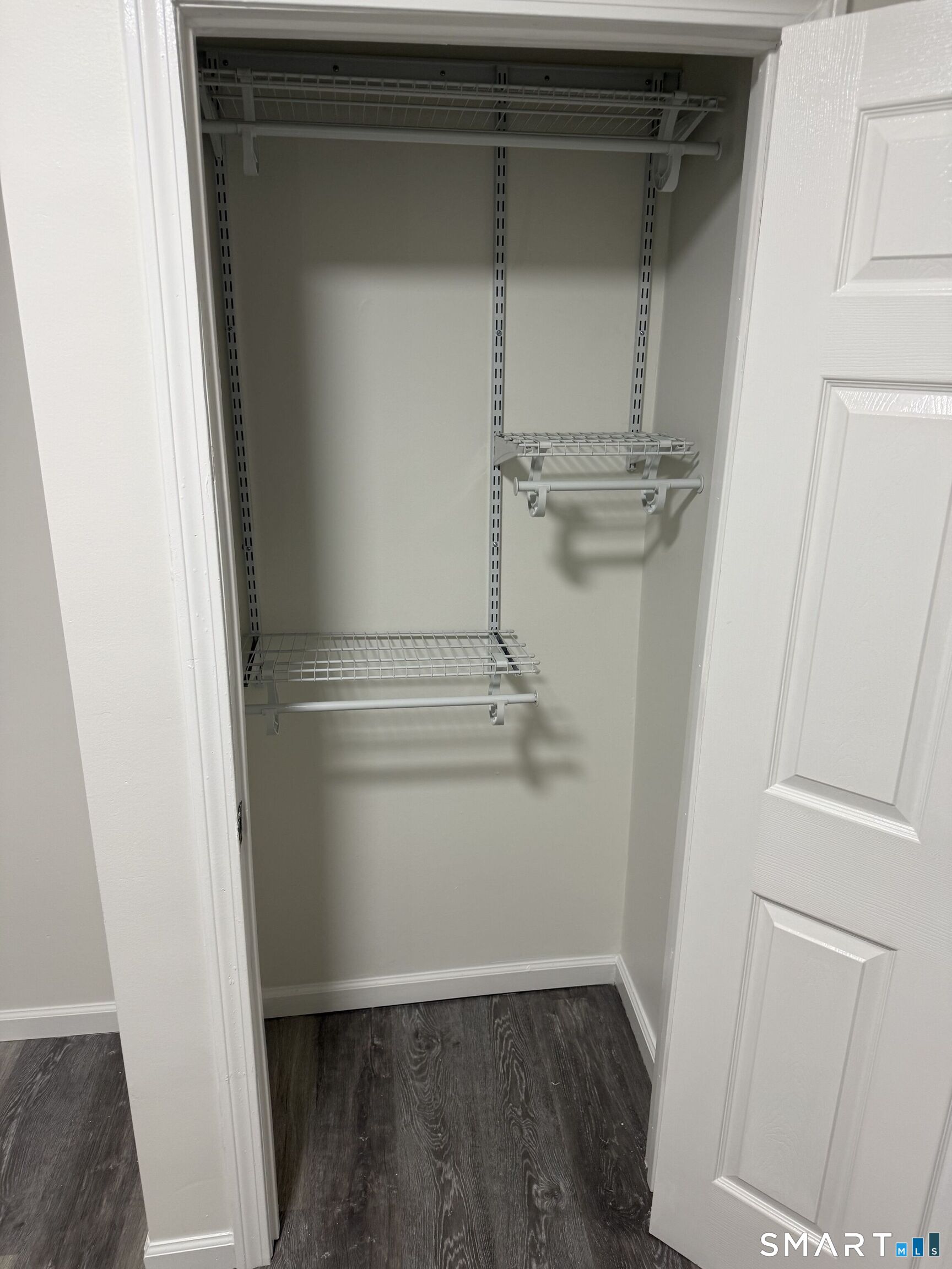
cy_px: 634
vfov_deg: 71.6
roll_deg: -0.7
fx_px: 880
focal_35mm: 24
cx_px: 476
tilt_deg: -19.4
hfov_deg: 56.8
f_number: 1.78
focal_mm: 6.76
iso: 125
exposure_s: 1/60
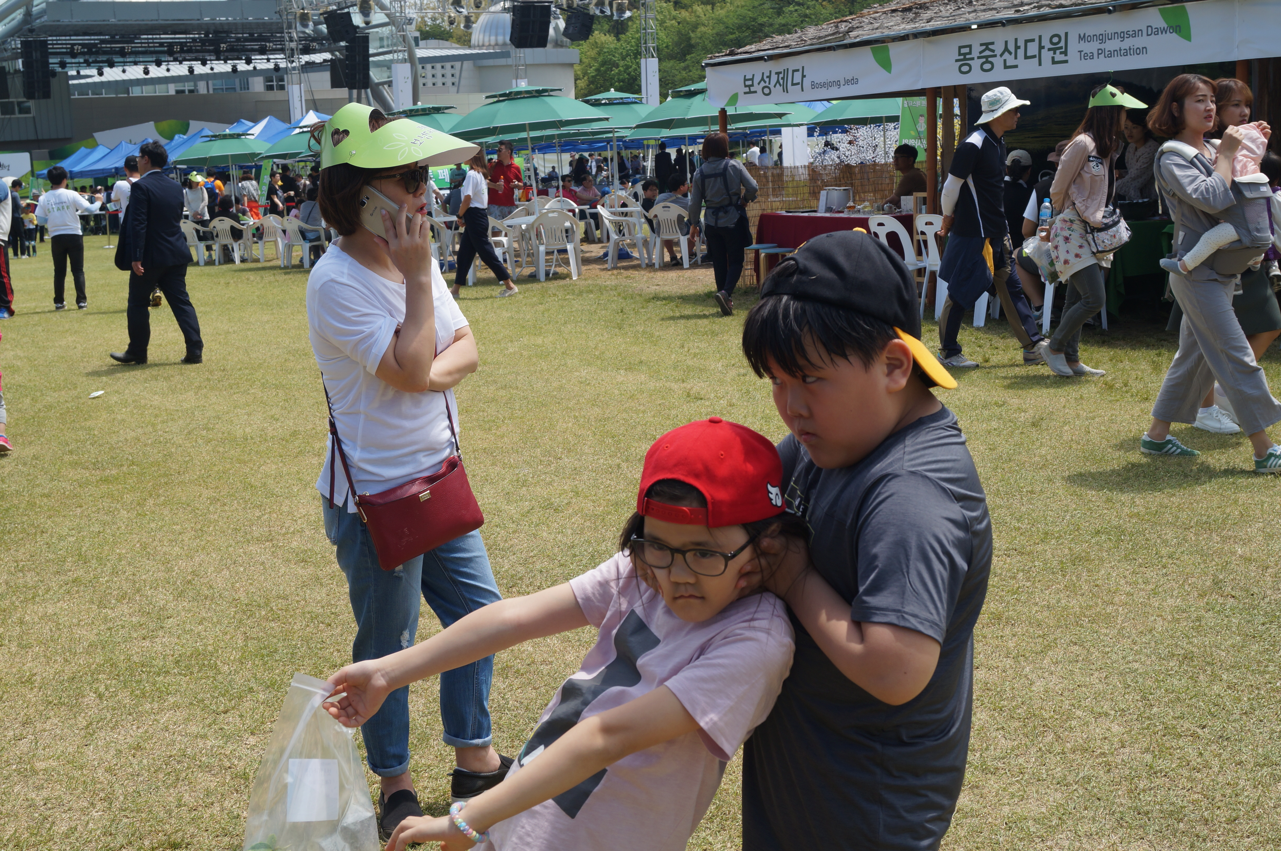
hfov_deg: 46.4
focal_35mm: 42
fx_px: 1493
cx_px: 640
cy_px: 426
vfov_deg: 31.8
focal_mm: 28
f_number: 8
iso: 100
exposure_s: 1/250
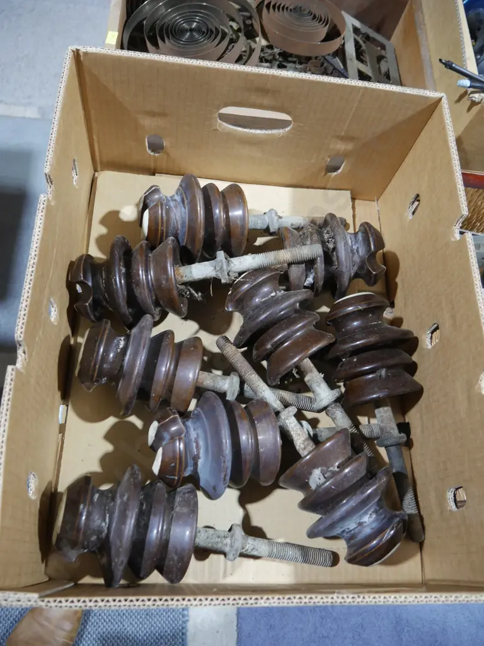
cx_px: 242
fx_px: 522
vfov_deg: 63.4
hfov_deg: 49.7
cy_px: 323
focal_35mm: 28
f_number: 3.5
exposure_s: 1/60
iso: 800
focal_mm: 14
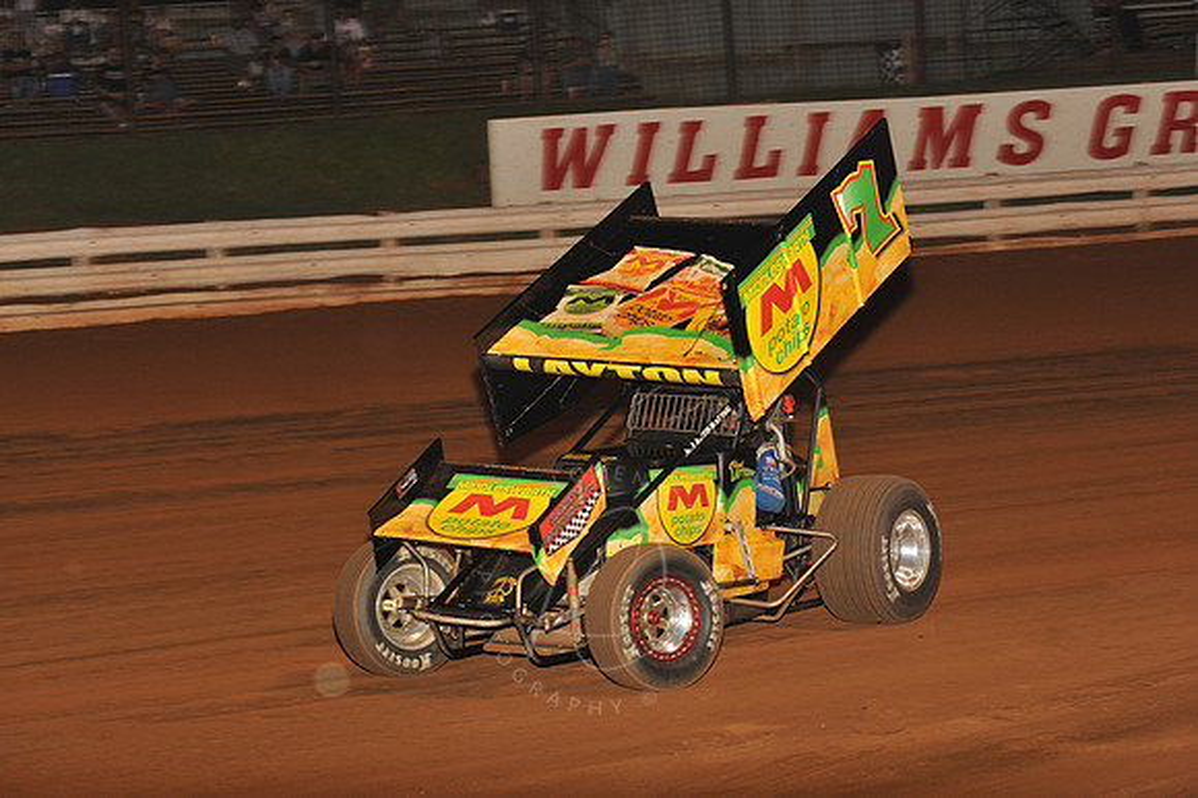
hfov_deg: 22.2
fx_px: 3060
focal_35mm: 92
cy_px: 399
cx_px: 599
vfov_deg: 14.8
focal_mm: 92
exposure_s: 1/320
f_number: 6.3
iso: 1000
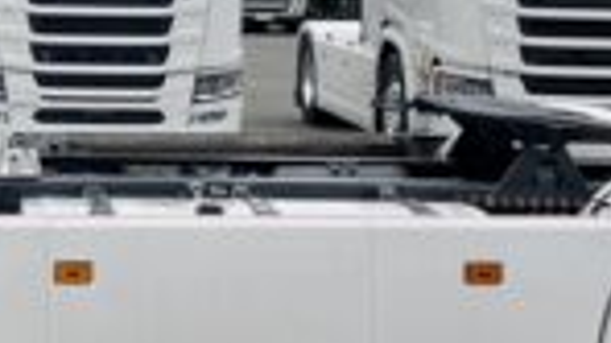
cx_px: 45
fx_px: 1862
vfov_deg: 10.3
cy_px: -83
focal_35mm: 115
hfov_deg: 18.3
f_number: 1.6
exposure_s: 1/5051
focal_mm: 4.2
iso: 32
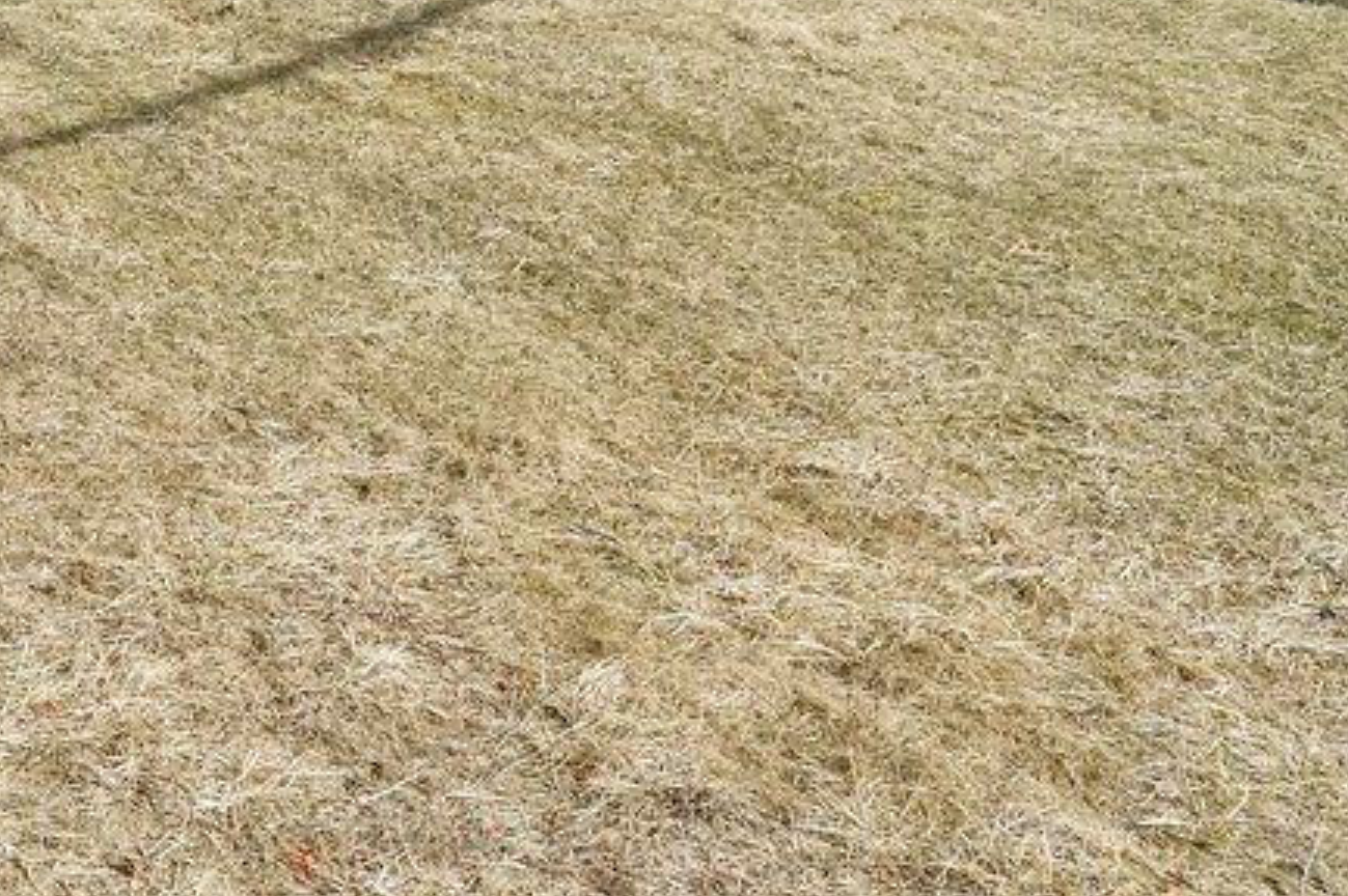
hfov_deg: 22.6
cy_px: -512
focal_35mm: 71
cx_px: -735
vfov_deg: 17.0
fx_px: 2656
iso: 400
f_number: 9
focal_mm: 15
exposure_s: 1/1000
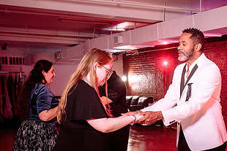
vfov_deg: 19.7
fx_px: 429
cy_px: 129
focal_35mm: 68
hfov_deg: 29.0
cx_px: 183
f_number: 4
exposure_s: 1/200
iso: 640
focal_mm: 32
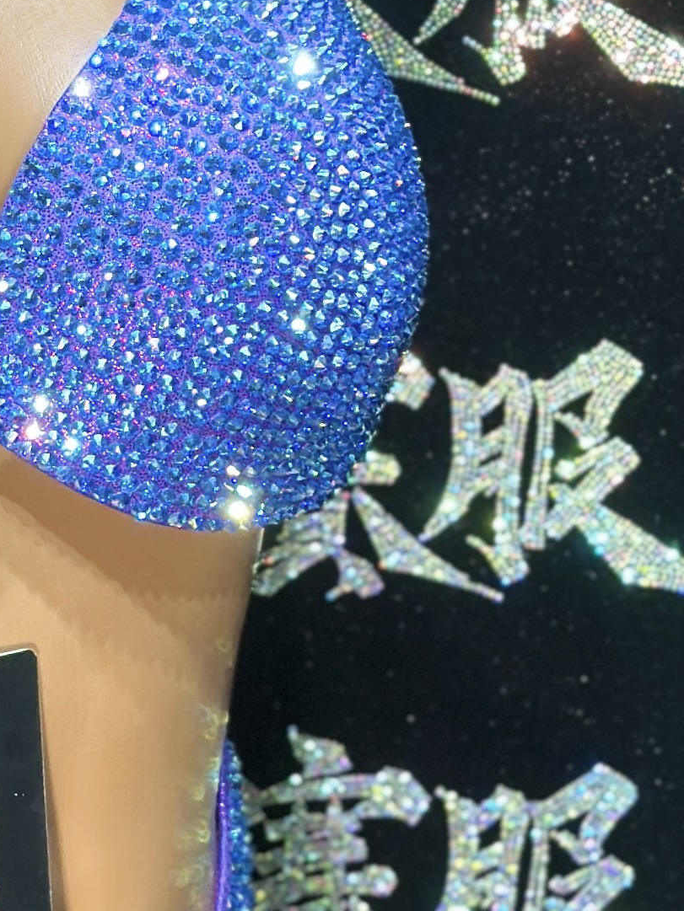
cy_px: 392
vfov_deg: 11.0
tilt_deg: -13.9
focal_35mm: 179
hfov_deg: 8.2
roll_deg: +1.0
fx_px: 4715
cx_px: -112
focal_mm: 6.86
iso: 80
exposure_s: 1/286
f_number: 1.78
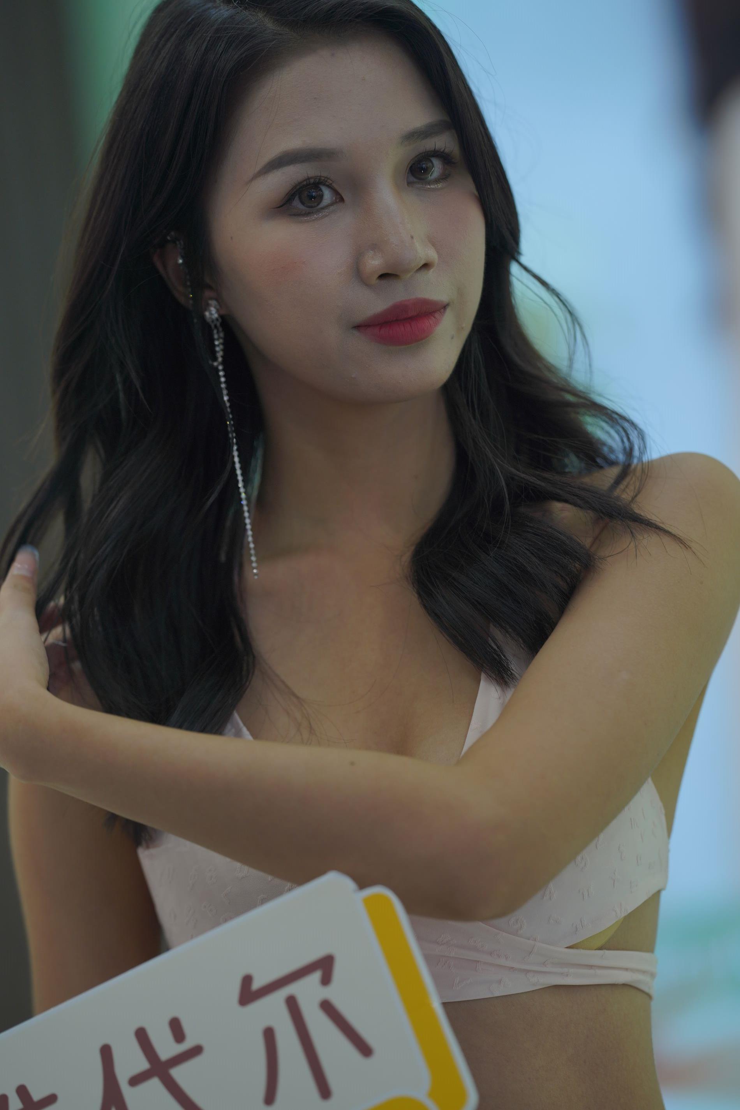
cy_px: 555
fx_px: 4163
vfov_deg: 15.2
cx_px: 370
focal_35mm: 135
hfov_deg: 10.2
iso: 250
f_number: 2.8
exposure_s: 1/320
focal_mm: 135
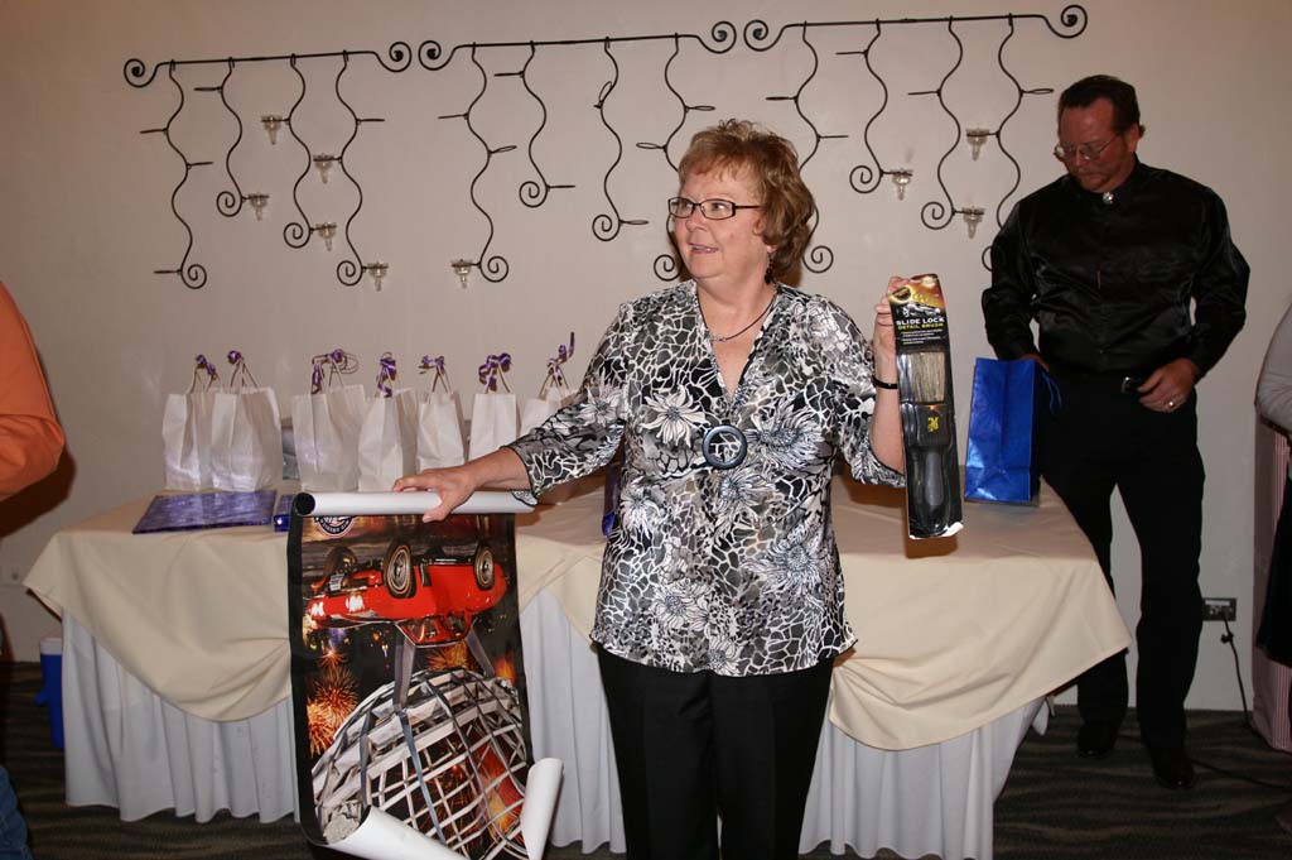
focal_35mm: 33
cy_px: 430
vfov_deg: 39.9
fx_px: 1183
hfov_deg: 57.3
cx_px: 646
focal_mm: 22
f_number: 3.5
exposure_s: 1/60
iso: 200
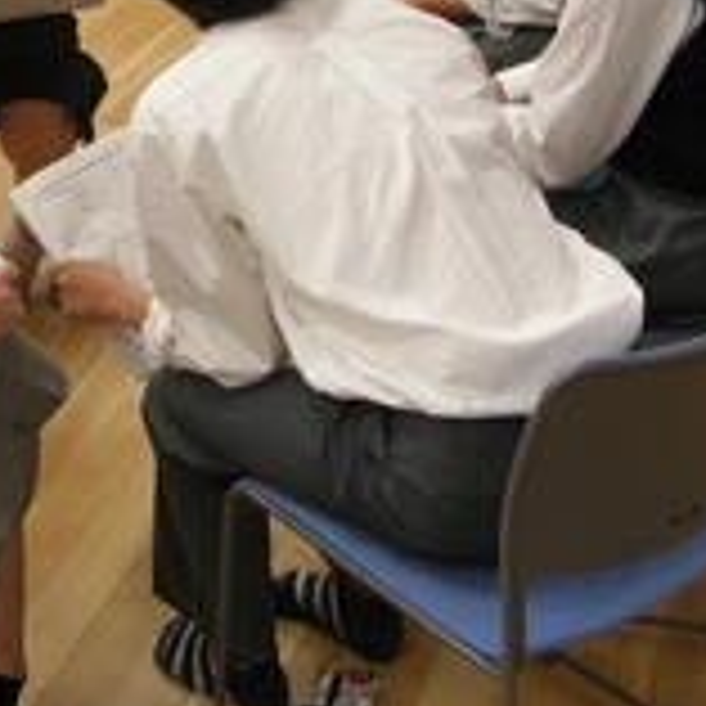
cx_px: 189
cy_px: 54
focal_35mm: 79
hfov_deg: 21.8
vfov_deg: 21.4
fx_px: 1823
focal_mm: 5.8
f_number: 2.8
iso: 50
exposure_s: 1/12
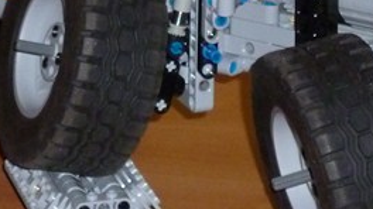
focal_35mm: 237
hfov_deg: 9.1
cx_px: 64
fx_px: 2342
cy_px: 17
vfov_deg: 5.1
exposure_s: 1/60
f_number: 4.4
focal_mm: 10
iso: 400
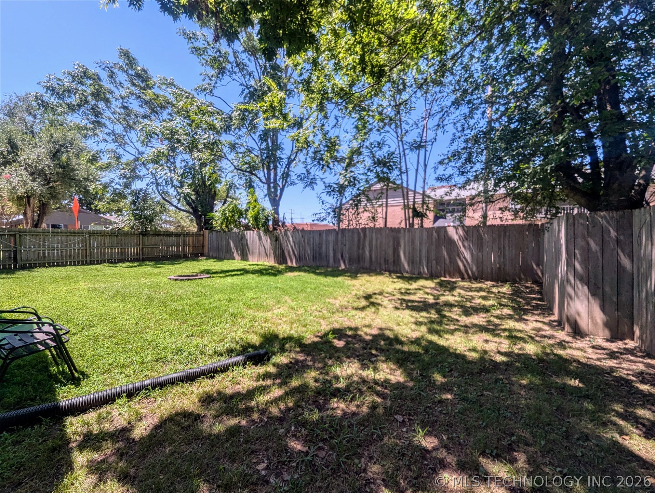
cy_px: 246
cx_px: 328
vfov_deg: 90.0
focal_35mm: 13
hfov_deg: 106.1
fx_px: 246
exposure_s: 1/916
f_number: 2.2
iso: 49
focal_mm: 1.95
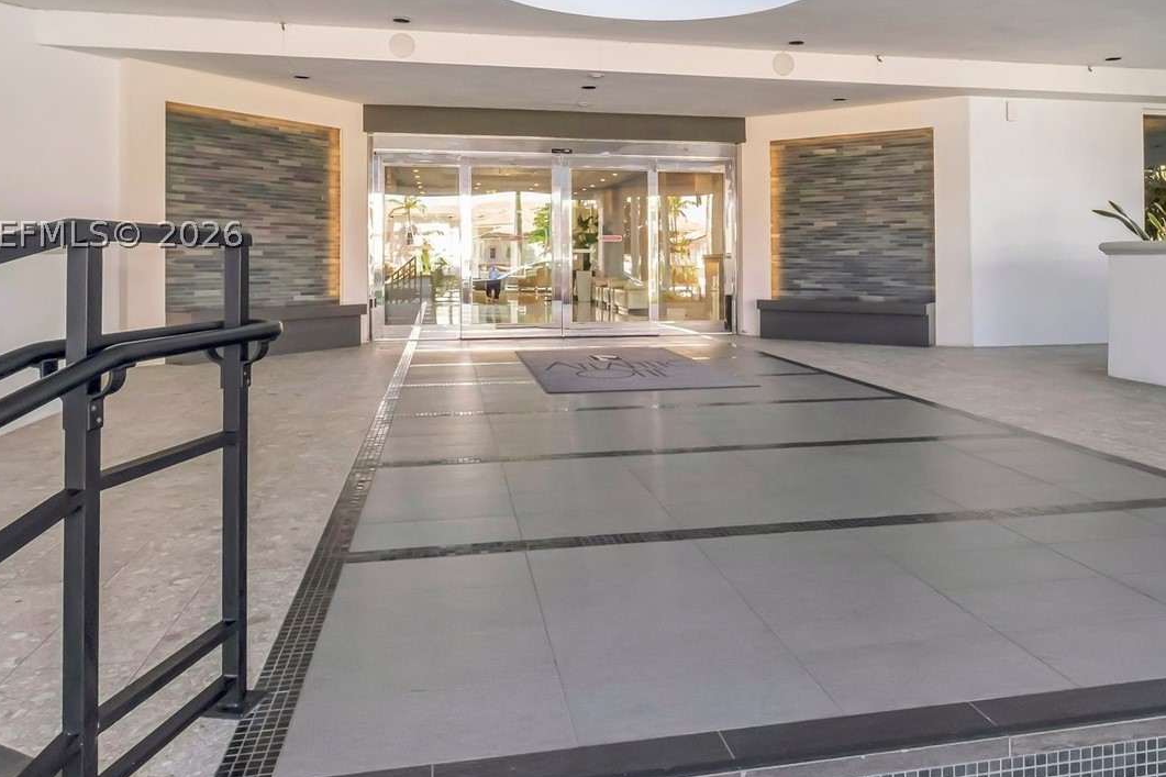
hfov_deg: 73.3
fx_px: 777
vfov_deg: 51.7
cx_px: 675
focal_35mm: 24
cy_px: 232
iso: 800
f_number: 7.1
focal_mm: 10
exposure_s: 1/60
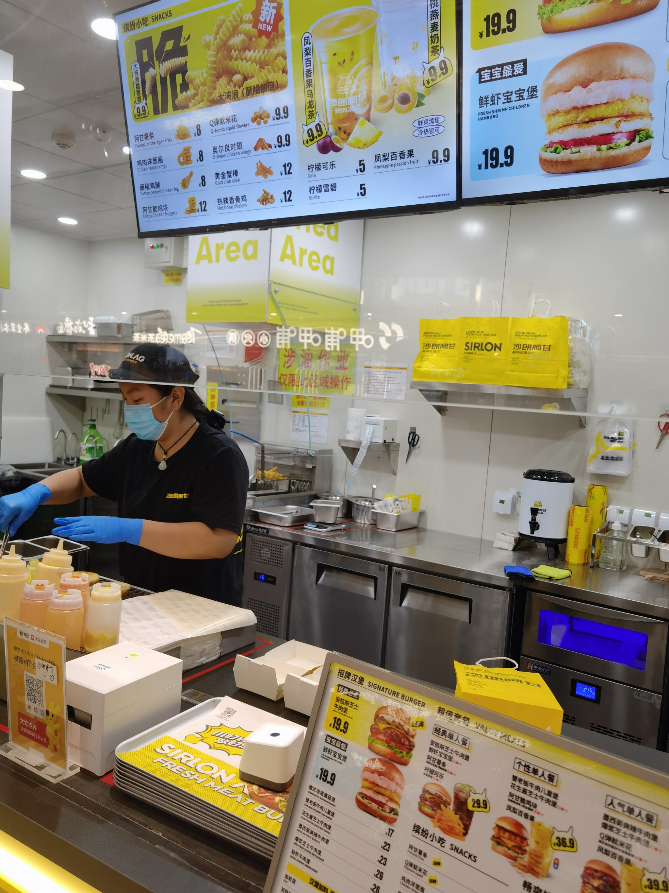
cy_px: 446
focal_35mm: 27
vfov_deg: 65.3
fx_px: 696
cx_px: 334
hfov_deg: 51.4
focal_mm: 6.67
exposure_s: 1/100
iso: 64
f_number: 1.9
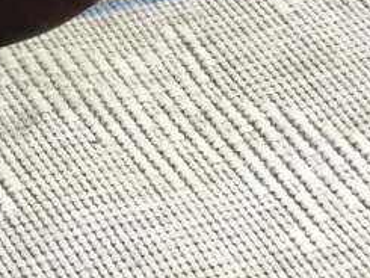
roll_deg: -1.5
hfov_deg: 11.4
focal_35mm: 152
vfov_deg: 9.6
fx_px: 1625
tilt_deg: -37.8
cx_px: -423
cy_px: -92
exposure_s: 1/33
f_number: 2.4
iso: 80
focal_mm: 3.3
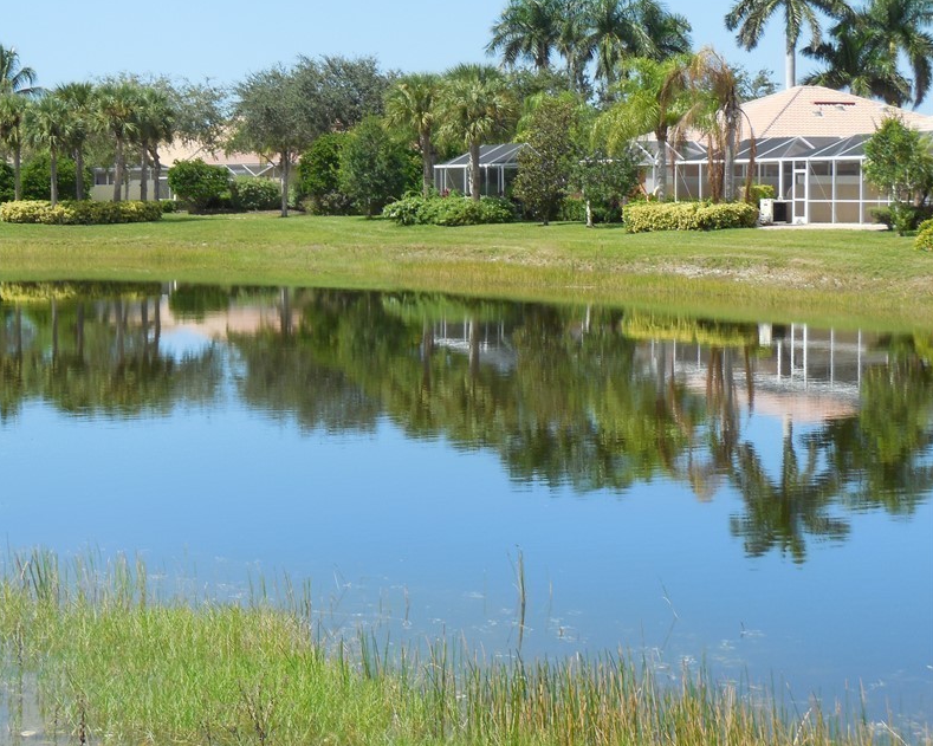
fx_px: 2485
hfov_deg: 21.2
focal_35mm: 90
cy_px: 335
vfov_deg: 17.1
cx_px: 332
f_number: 4.4
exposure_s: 1/640
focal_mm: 12.6
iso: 125
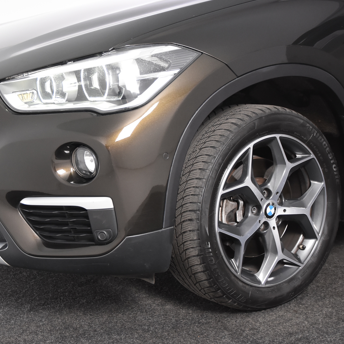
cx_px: 103
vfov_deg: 24.7
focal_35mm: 70
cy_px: 161
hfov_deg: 24.5
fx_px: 787
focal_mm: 34
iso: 1600
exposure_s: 1/60
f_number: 4
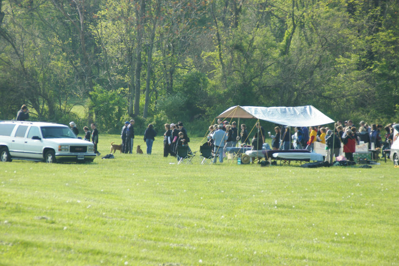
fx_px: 2991
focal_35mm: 270
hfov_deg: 7.6
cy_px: 133
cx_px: 200
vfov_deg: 5.1
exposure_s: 1/250
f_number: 6.7
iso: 200
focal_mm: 180
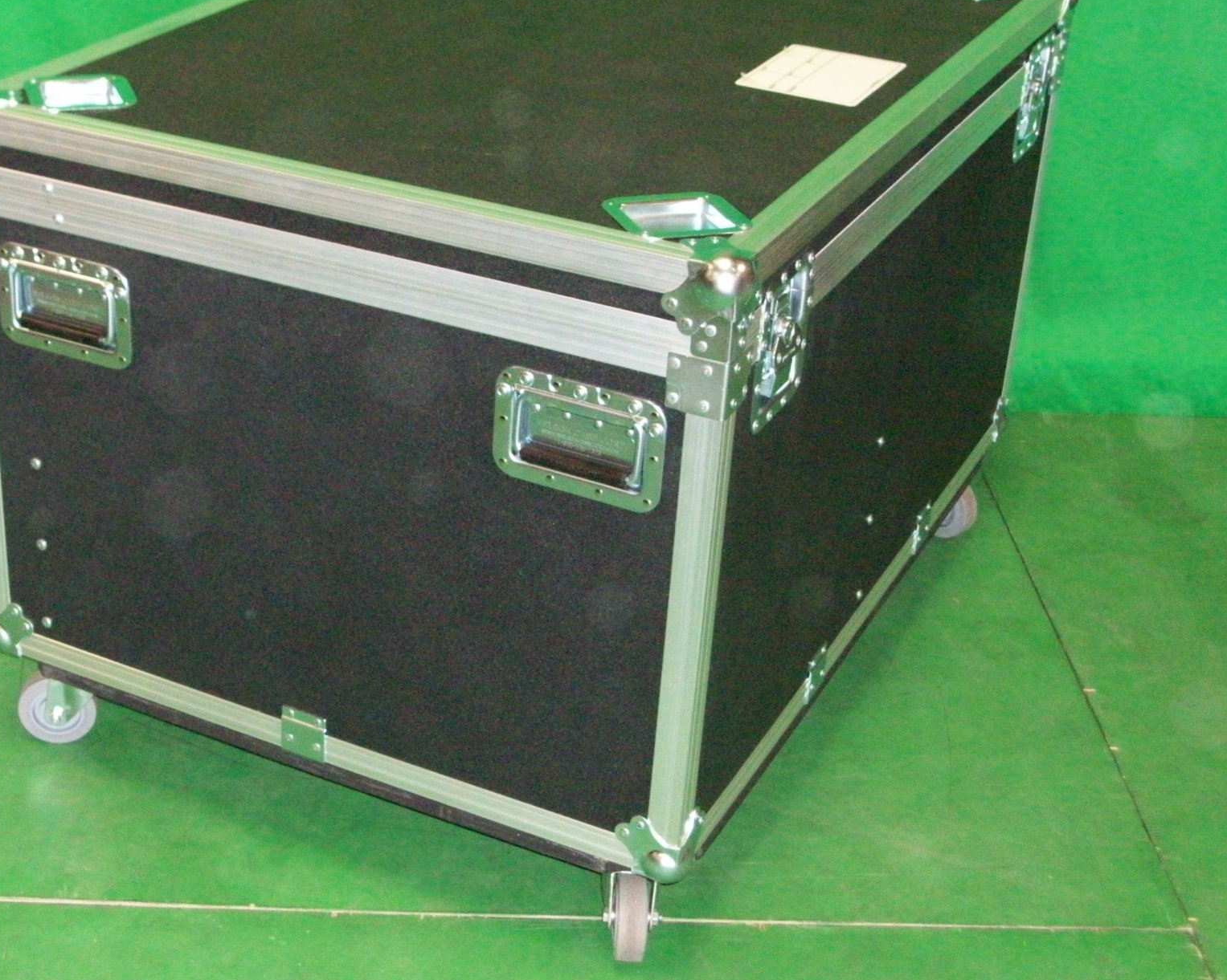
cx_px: 508
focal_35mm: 55
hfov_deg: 34.1
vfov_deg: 27.6
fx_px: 1997
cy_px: 459
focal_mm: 7.1
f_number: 3.2
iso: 320
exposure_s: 1/65.1
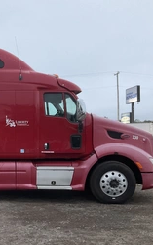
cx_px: -14
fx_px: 327
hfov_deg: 24.6
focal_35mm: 49
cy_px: 131
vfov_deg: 41.0
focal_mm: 3
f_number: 1.8
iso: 125
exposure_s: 1/60
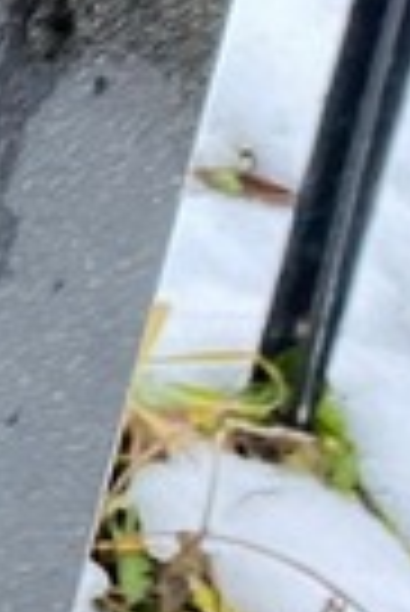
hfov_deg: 7.7
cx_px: -770
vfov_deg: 12.0
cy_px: -428
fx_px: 2709
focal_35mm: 159
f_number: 1.8
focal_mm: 4.25
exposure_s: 1/60
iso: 160
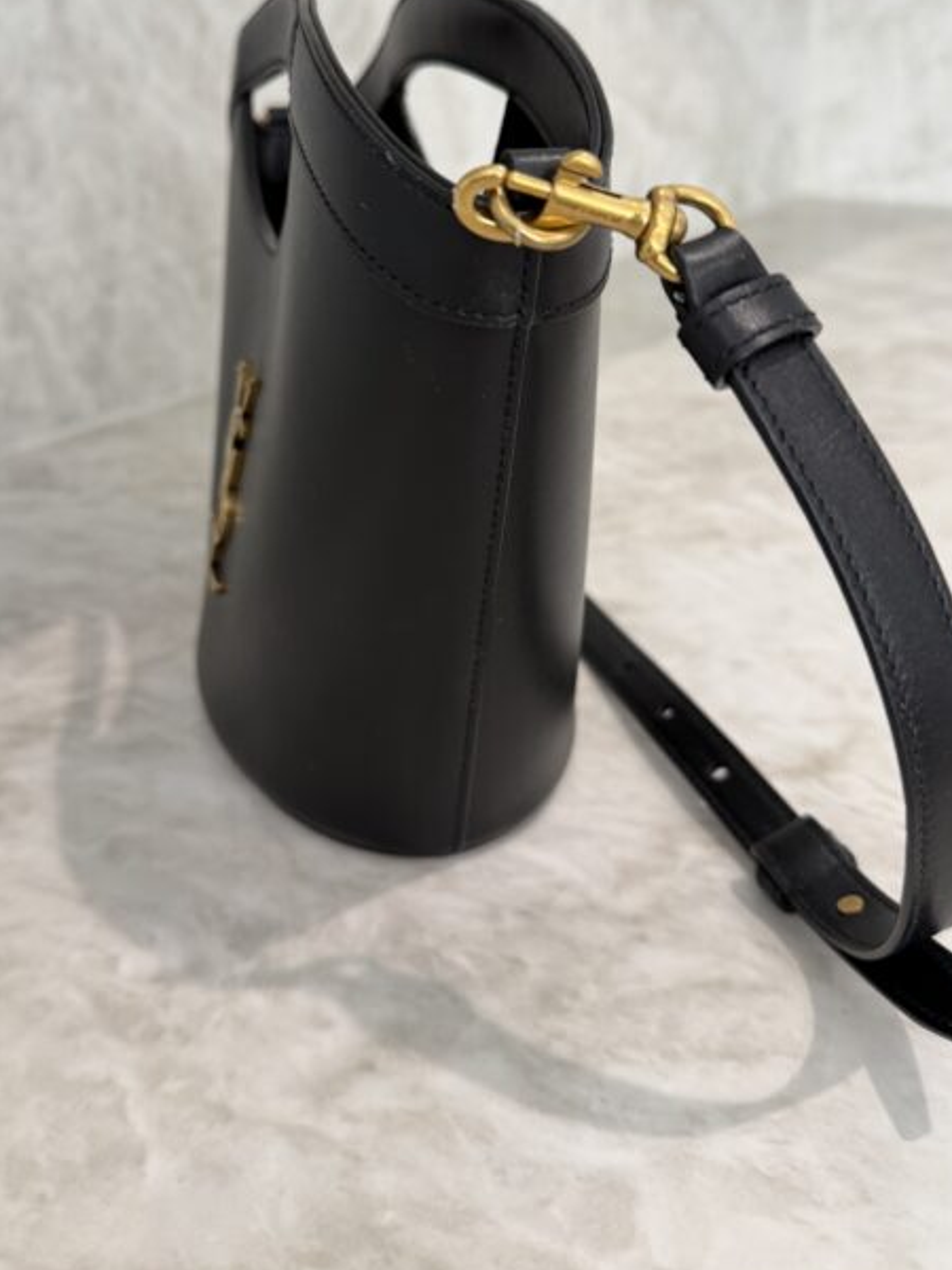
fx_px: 1173
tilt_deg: -20.3
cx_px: 423
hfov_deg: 44.1
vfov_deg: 56.2
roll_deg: +1.8
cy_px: 483
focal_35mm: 32
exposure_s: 1/60
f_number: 1.78
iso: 160
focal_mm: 6.76
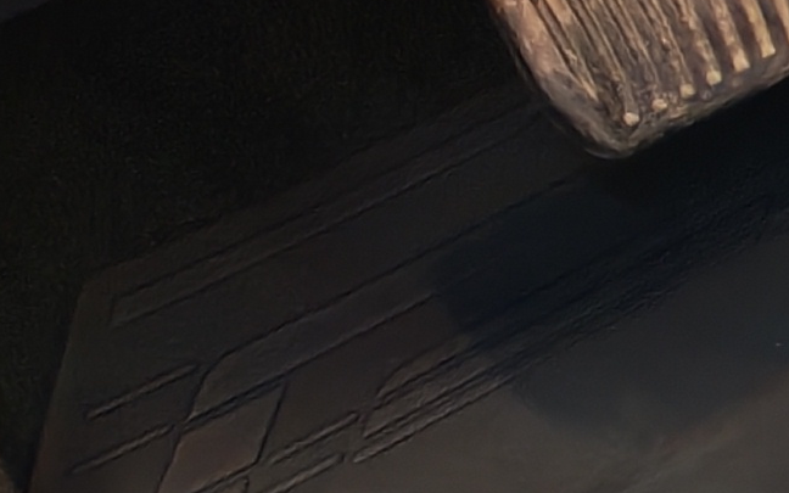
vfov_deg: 5.8
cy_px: -456
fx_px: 4752
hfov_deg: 8.2
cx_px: 2315
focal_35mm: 221
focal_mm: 6.12
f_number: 1.9
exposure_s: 1/50
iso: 1250
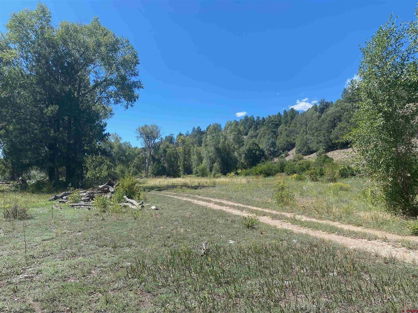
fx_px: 314
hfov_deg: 67.3
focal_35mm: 26
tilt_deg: +2.6
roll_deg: +1.0
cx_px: 209
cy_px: 156
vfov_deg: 53.1
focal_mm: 4.25
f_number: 1.8
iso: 32
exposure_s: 1/1727
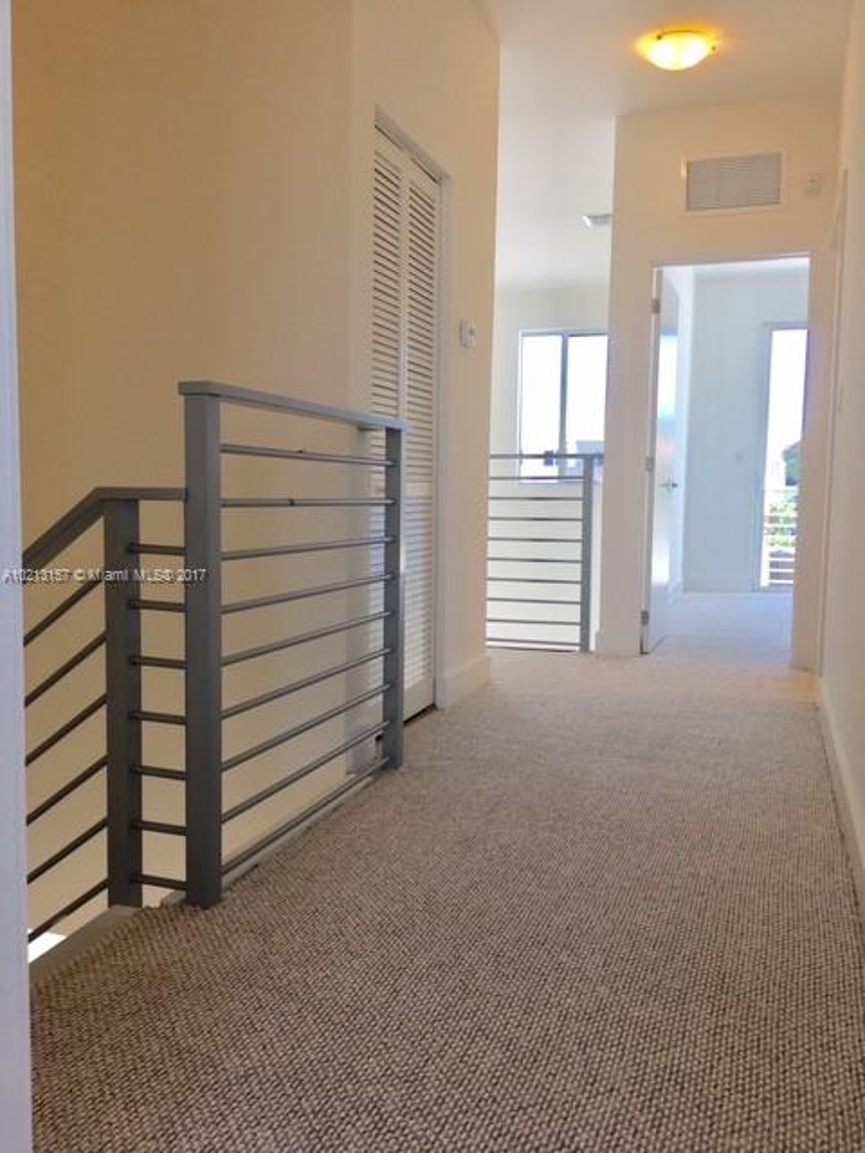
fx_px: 966
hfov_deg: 48.2
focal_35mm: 29
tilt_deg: -3.4
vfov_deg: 61.7
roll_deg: -1.1
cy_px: 576
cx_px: 432
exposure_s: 1/60
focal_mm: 4.15
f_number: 2.2
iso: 25
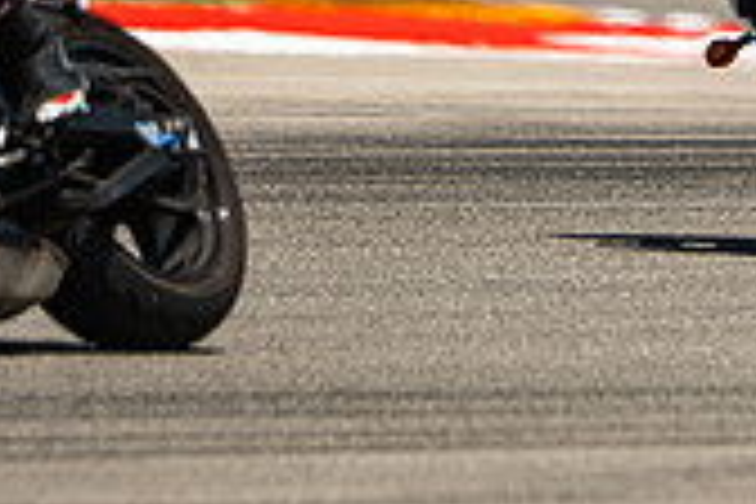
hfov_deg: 1.4
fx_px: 30406
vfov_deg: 0.9
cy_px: -88
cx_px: 1210
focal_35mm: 1448
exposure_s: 1/2000
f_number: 2.8
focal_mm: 280
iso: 320
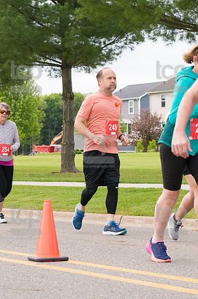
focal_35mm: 123
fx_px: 1017
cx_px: 99
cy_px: 150
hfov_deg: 11.1
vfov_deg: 16.7
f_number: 7.1
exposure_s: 1/1600
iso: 4000
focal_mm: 82
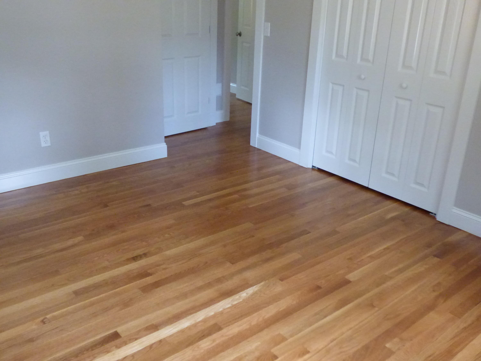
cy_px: 180
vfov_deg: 42.9
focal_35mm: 33
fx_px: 459
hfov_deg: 55.4
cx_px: 240
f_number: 3.4
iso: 1600
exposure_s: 1/80
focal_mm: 5.78
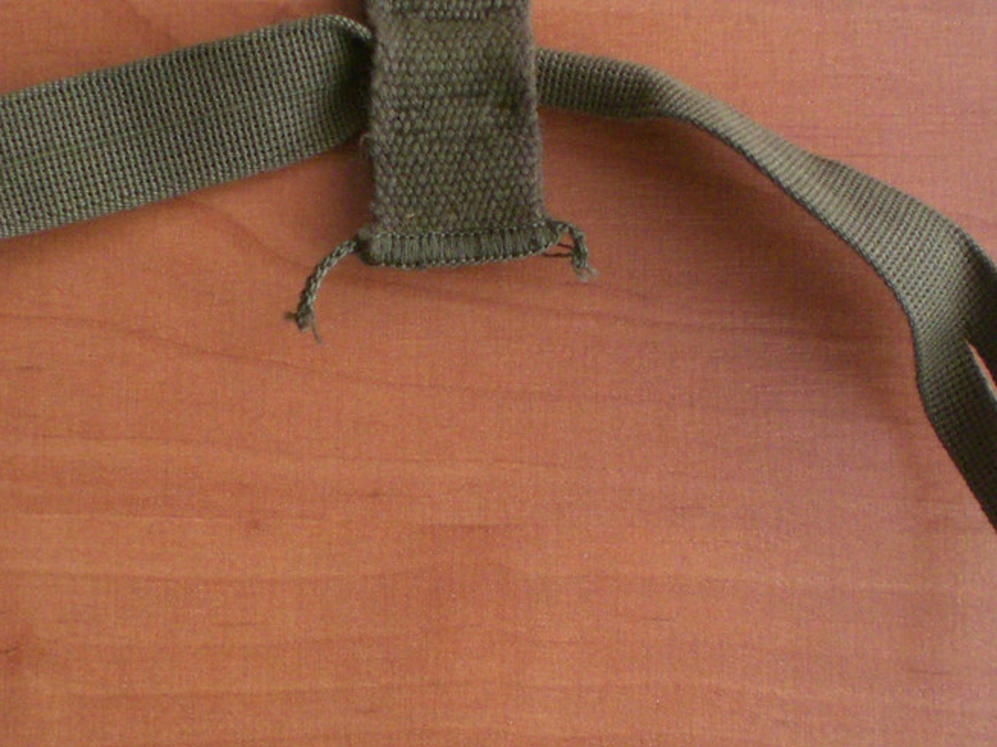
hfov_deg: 31.1
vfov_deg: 23.6
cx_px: 402
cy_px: 427
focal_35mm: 62
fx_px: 1785
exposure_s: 1/50
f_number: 3.1
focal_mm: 6.3
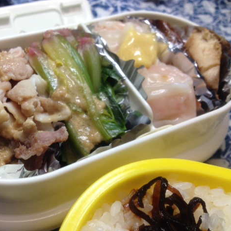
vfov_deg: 40.0
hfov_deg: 39.5
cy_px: 117
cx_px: 77
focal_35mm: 42
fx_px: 317
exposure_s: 1/120
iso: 64
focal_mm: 4.28
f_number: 2.4
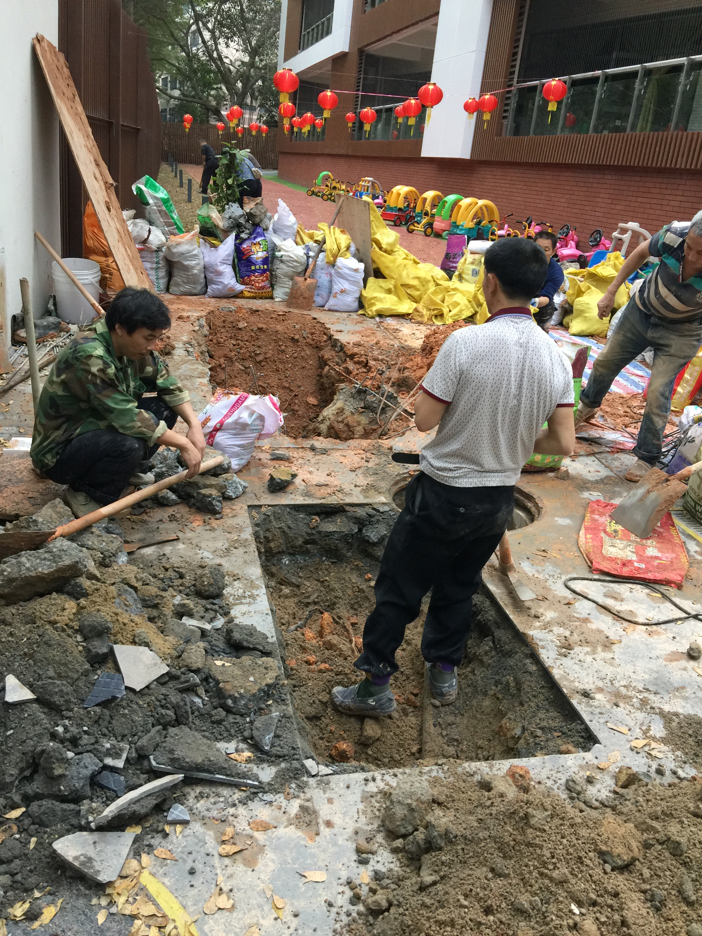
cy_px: 468
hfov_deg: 48.2
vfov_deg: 61.7
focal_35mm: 29
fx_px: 784
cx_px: 351
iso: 64
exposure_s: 1/33
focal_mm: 4.15
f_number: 2.2
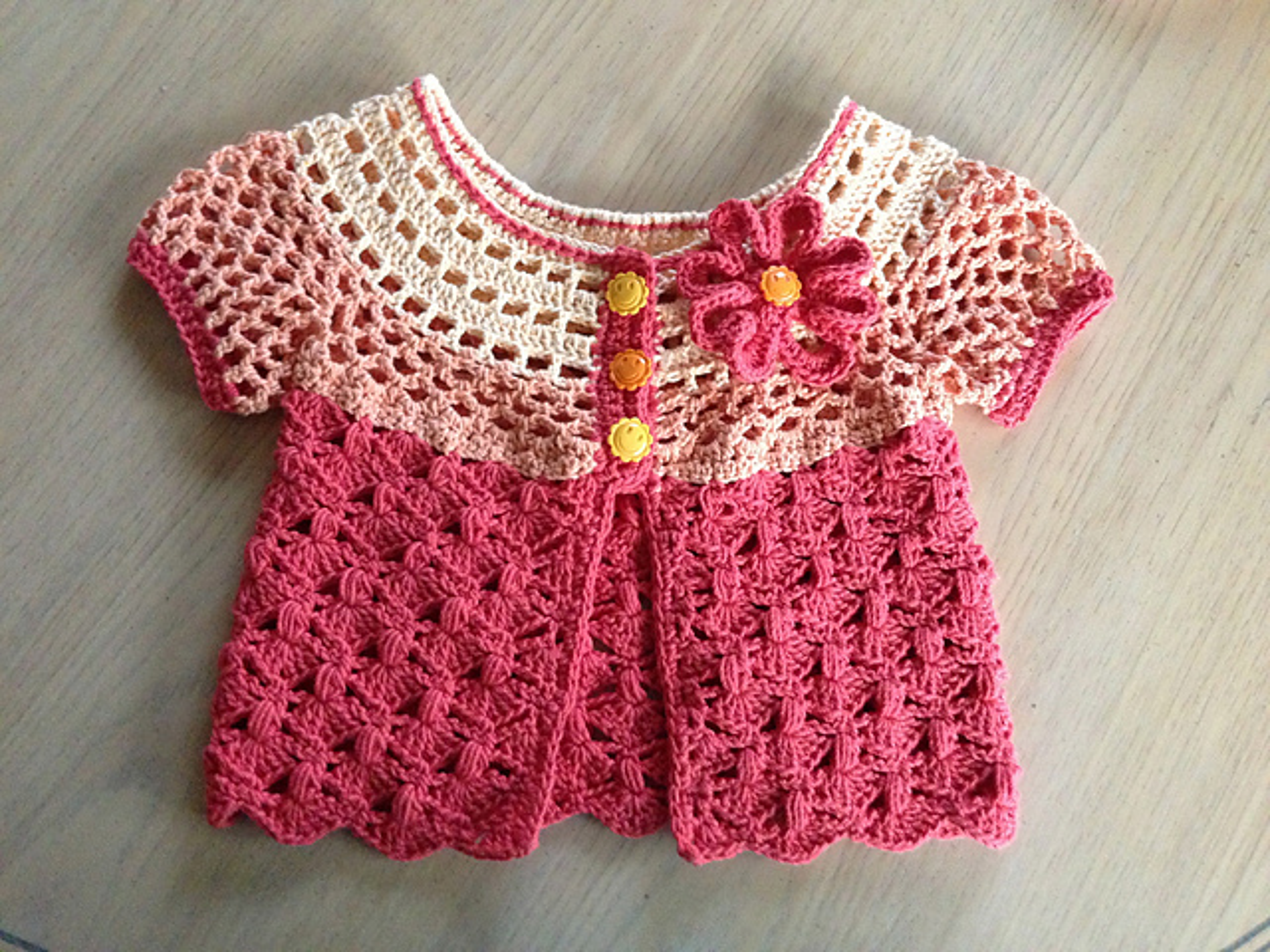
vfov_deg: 42.9
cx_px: 635
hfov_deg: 55.4
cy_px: 476
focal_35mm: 33
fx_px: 1211
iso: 500
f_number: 2.4
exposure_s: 1/15
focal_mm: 4.13
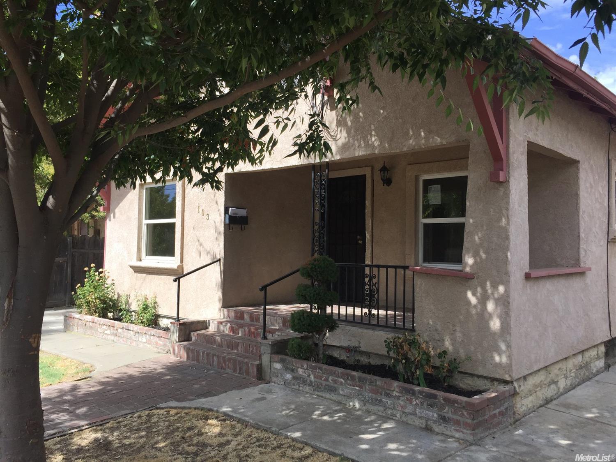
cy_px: 231
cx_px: 308
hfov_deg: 61.7
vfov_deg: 48.2
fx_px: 516
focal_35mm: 29
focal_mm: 4.15
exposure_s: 1/1041
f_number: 2.2
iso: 32
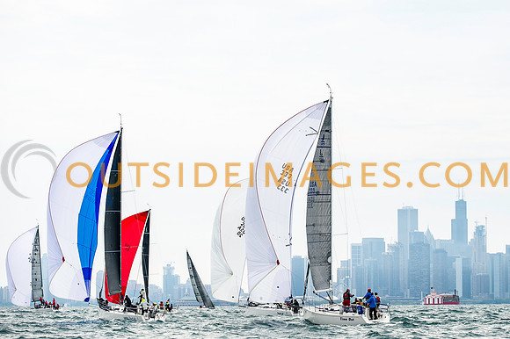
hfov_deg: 13.4
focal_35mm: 153
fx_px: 2168
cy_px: 146
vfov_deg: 9.0
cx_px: 292
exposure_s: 1/3200
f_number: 4
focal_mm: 112
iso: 250
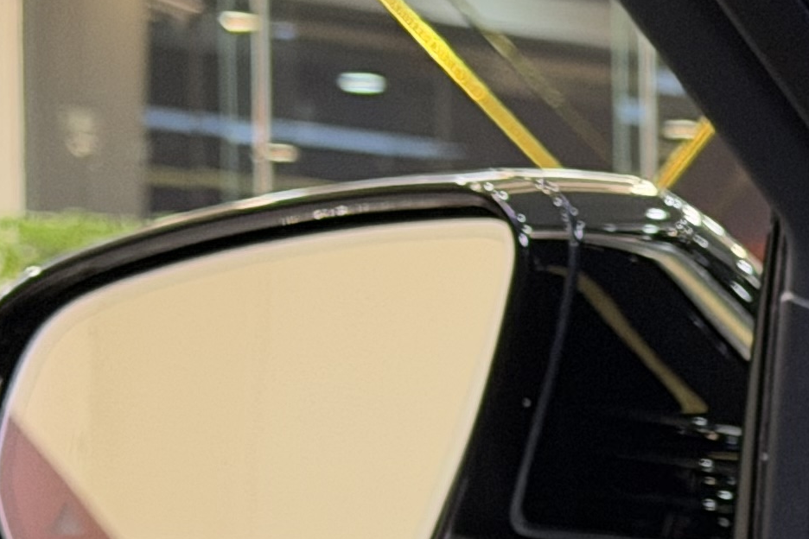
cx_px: 1489
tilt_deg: -2.5
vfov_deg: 6.3
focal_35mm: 215
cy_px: 776
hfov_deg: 9.1
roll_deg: +0.7
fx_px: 4831
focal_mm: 6.76
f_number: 1.78
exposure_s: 1/33
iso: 200
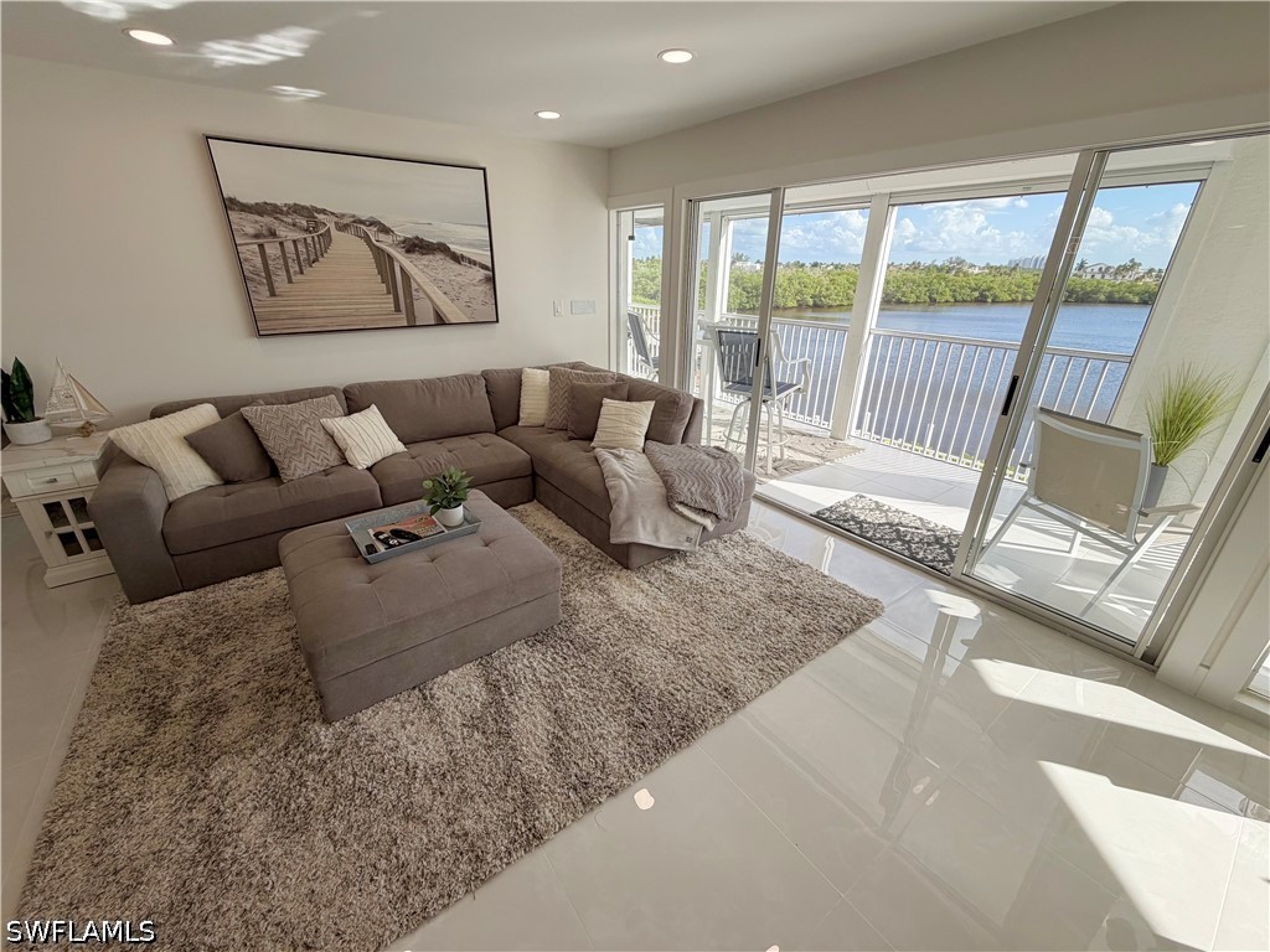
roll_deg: -0.7
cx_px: 635
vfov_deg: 85.7
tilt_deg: -22.9
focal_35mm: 14
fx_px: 514
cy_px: 476
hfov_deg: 102.1
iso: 64
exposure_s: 1/502
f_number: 2.2
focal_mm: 2.22
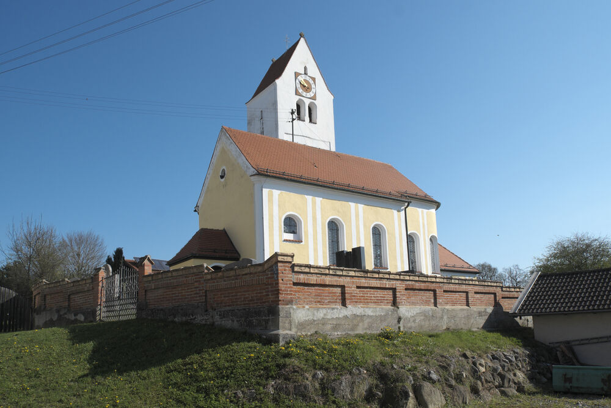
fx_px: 458
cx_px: 306
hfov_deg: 67.4
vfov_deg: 47.9
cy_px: 204
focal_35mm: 27
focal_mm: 18
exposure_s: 1/350
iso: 200
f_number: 10
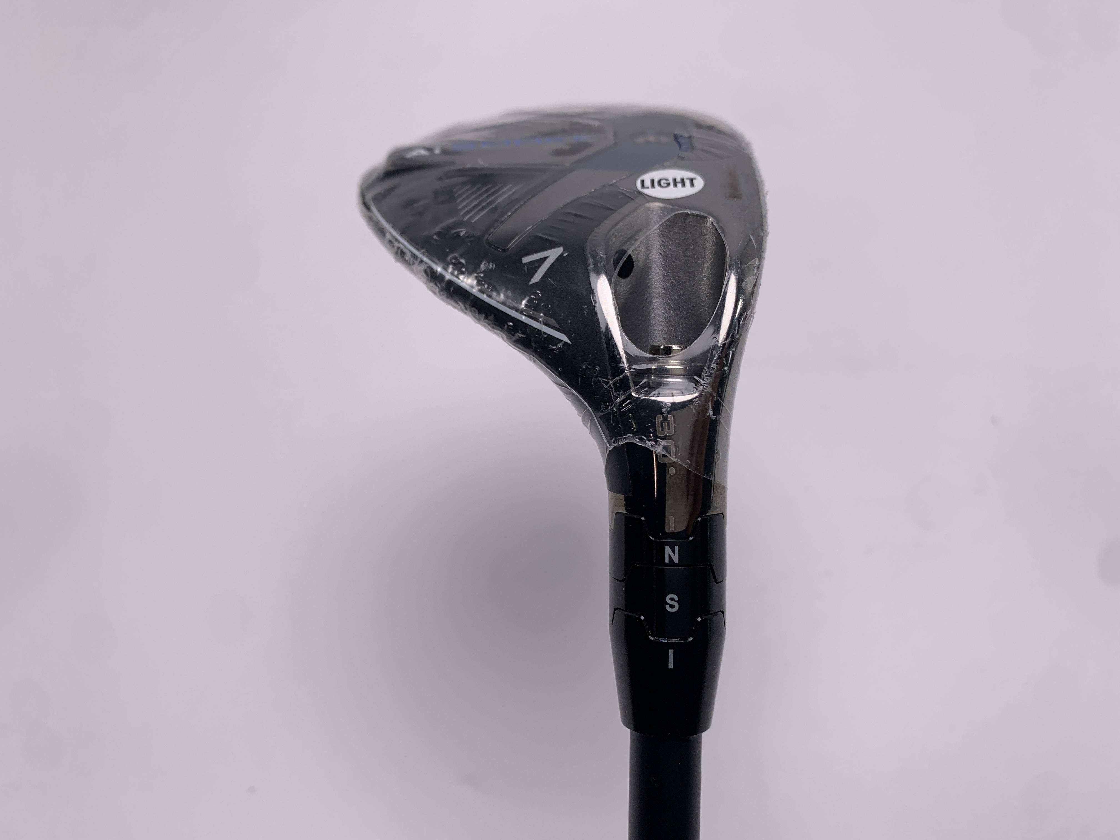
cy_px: 420
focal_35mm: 26
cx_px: 560
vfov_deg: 53.1
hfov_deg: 67.3
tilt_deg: -51.2
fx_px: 841
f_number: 1.8
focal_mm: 4.25
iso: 25
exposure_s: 1/297
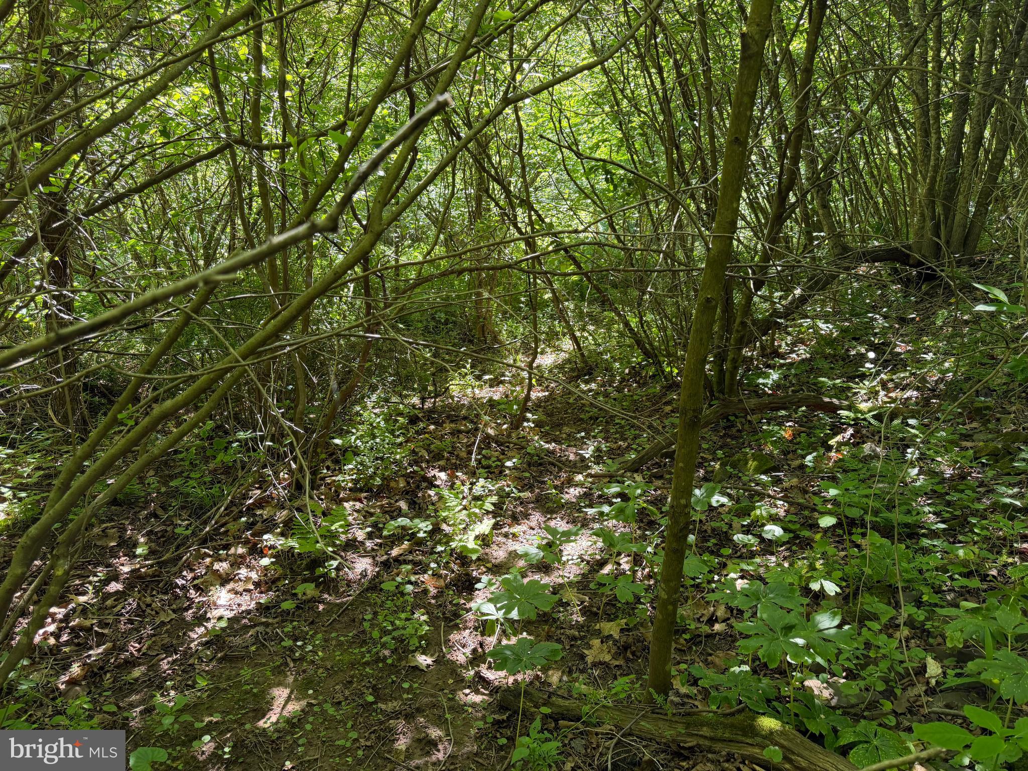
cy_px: 386
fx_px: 713
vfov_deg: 56.8
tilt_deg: -13.8
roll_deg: -0.1
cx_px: 514
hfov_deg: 71.6
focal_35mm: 24
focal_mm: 6.76
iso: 125
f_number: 1.78
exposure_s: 1/121
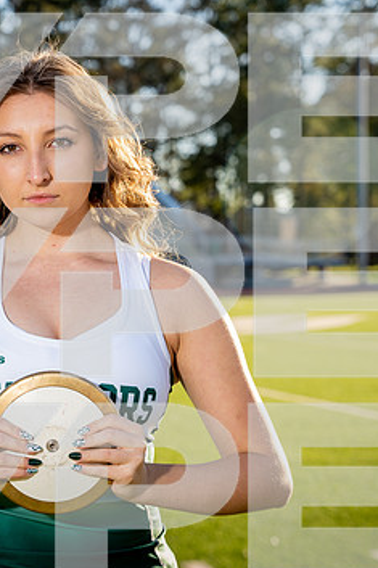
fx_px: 1450
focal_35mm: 92
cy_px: 294
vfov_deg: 22.2
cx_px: 29
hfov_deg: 14.7
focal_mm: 56
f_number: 4
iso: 100
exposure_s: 1/250
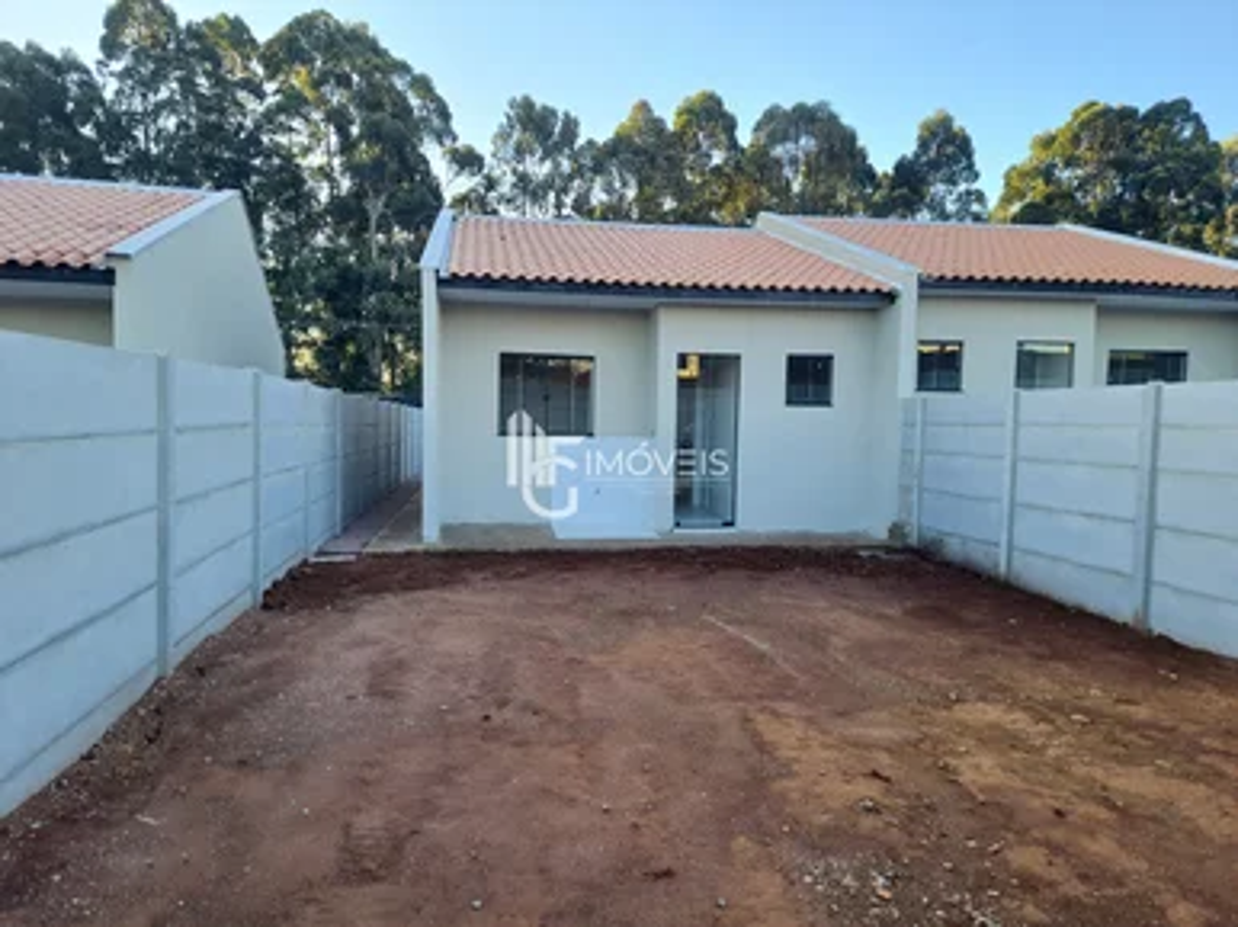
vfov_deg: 56.8
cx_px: 619
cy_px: 464
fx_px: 858
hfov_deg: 71.6
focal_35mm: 24
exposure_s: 1/182
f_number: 1.8
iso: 50
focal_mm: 5.23
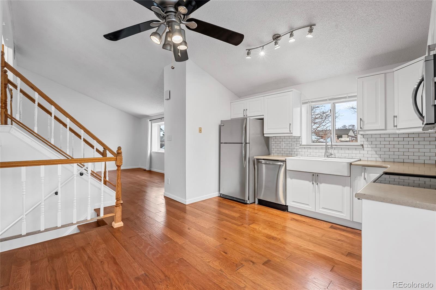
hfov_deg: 96.7
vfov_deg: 73.7
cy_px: 145
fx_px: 194
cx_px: 218
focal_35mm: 16
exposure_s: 1/1.25
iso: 320
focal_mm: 16
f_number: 9
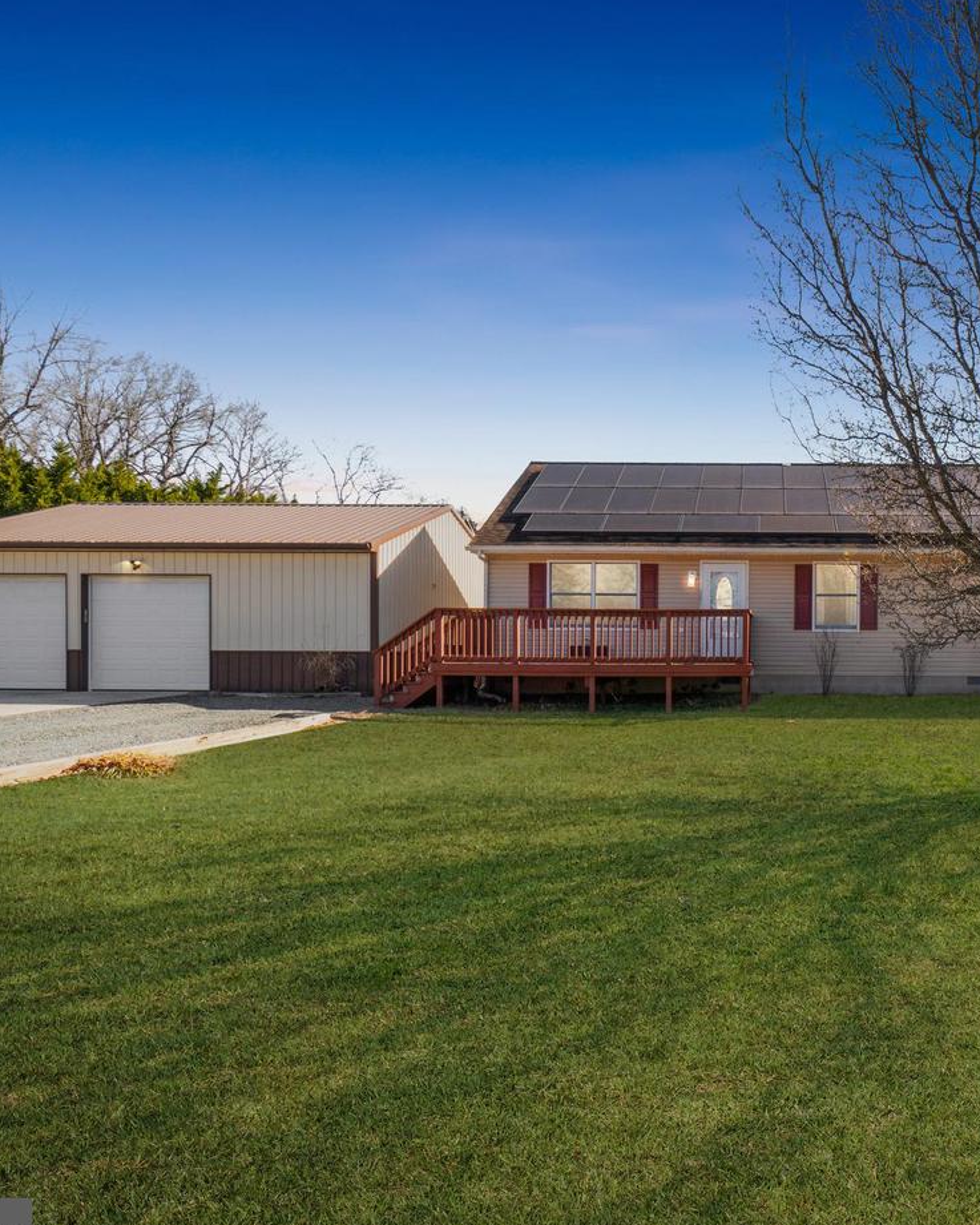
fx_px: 797
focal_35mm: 22
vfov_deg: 75.0
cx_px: 782
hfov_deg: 58.4
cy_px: 628
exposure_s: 1/80
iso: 100
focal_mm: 10
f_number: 13
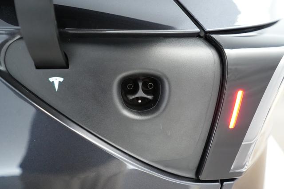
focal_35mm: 28
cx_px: 142
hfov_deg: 65.5
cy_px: 94
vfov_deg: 46.4
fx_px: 221
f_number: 2.8
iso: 8000
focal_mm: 28
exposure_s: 1/250
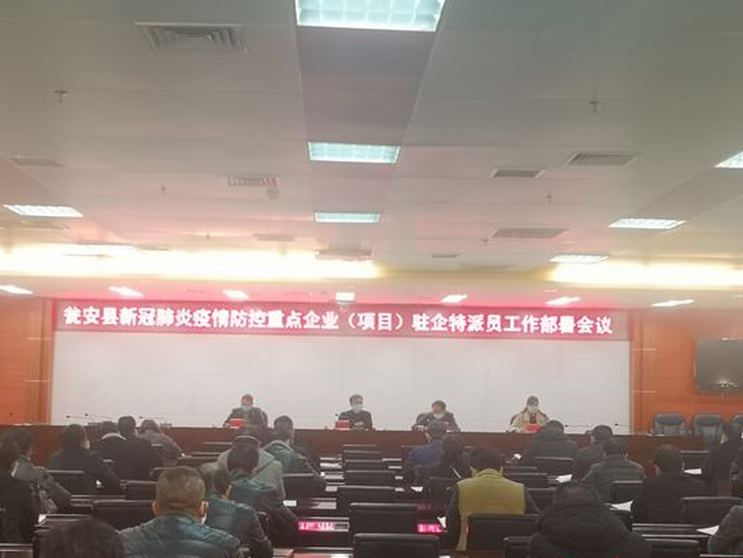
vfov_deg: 27.5
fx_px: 1138
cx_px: 352
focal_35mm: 53
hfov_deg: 36.1
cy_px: 304
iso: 250
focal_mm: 5.58
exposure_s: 1/33.3
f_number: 1.8
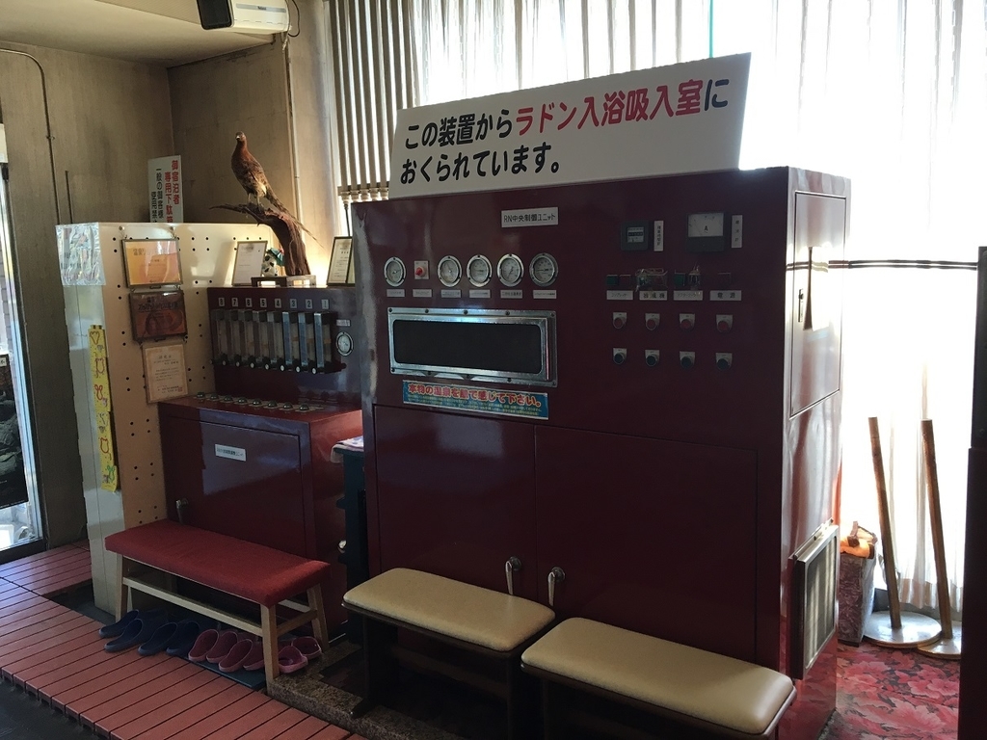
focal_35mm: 29
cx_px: 494
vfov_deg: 48.2
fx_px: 827
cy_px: 370
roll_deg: +1.9
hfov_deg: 61.7
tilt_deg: -6.9
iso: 32
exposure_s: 1/30
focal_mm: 4.15
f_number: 2.2
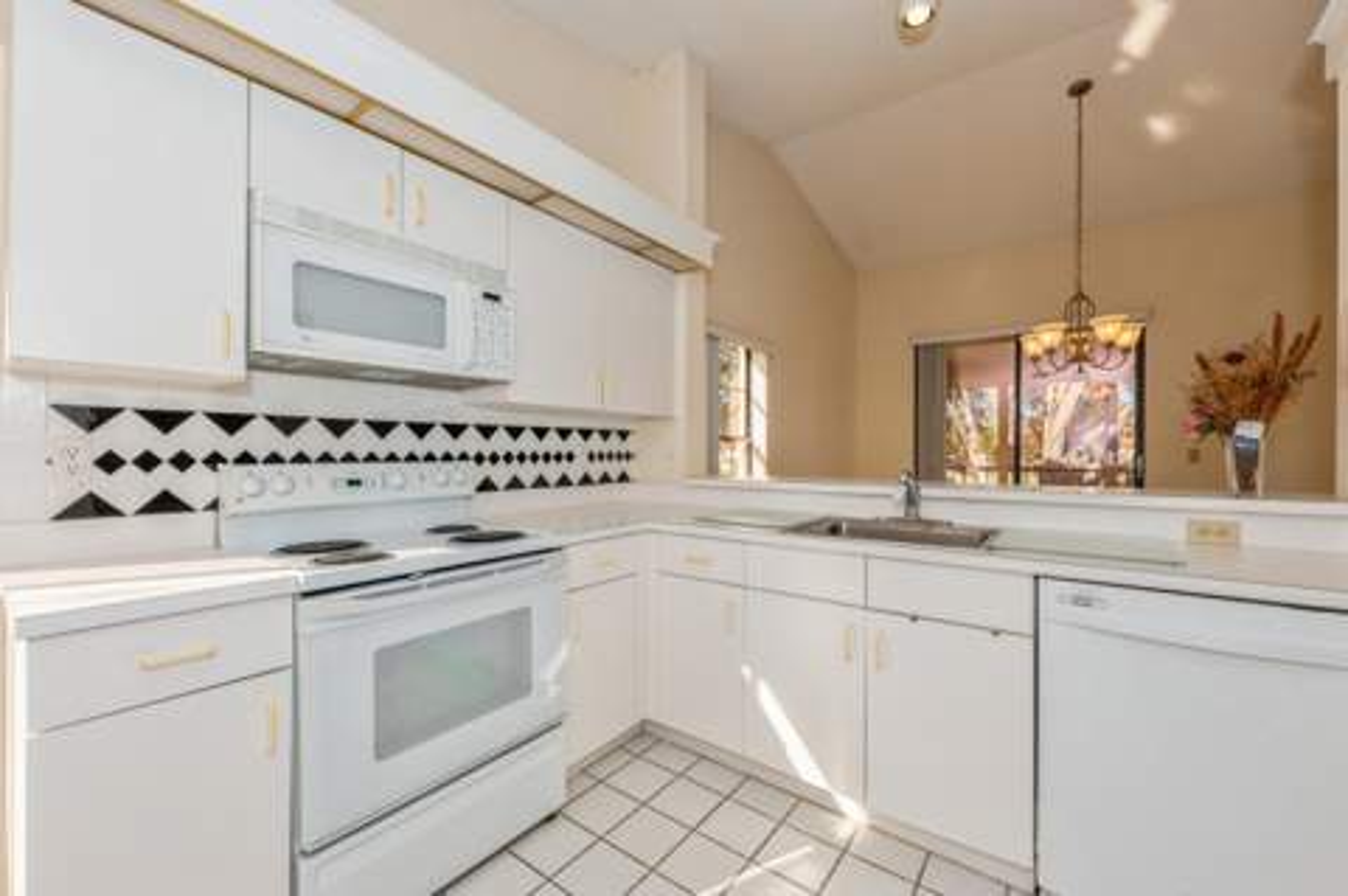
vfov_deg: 81.1
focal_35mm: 14
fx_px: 524
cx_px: 674
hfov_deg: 104.3
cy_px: 448
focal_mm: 14
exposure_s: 1/40
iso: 160
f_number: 8
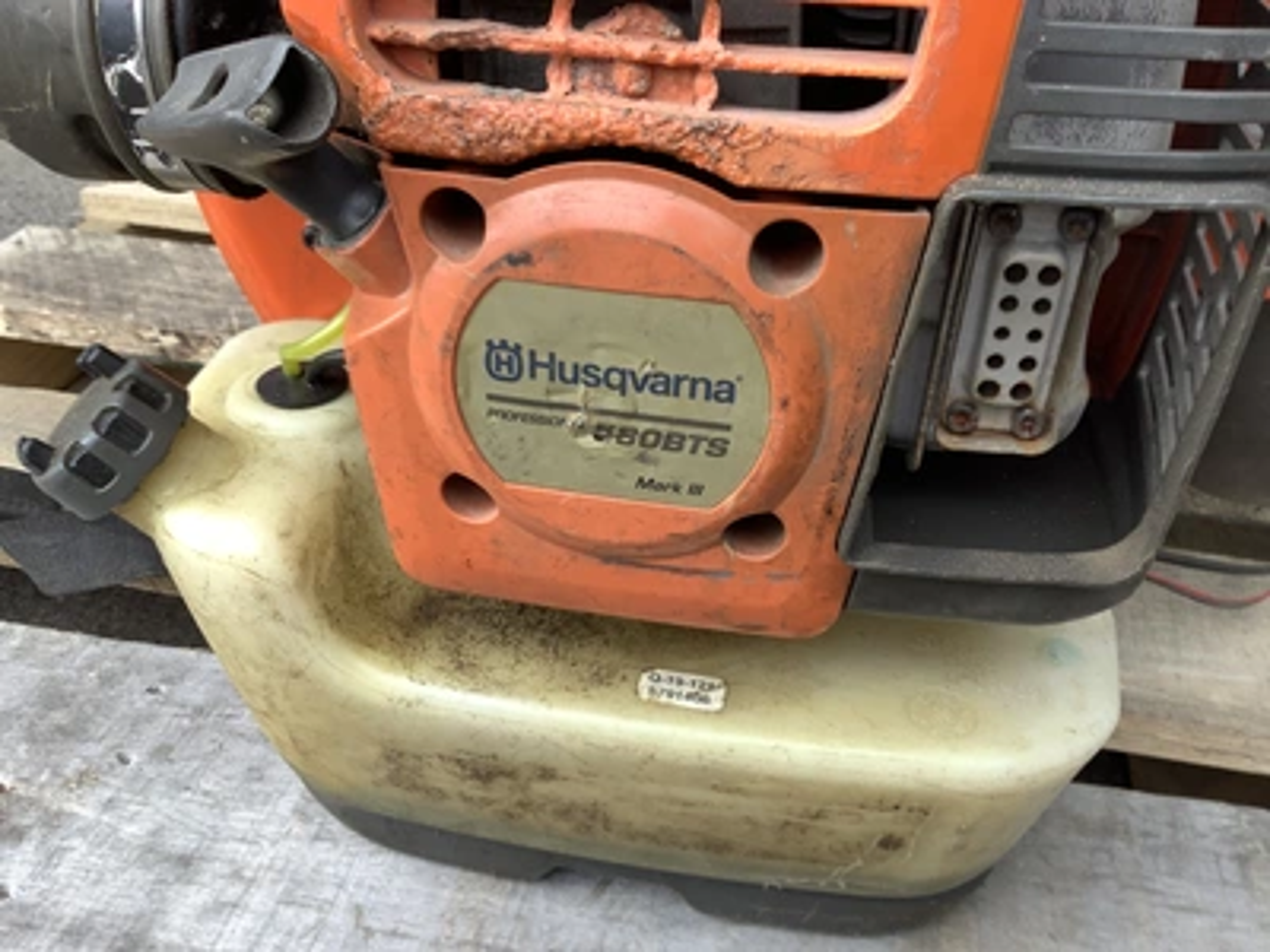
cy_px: 476
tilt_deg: -33.3
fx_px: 1137
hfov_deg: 58.4
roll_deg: -2.7
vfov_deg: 45.4
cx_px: 635
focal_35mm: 31
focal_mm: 3.3
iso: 25
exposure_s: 1/120
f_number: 2.4
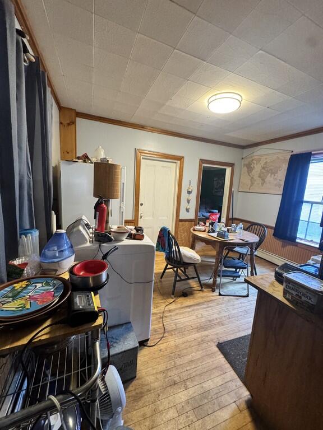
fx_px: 174
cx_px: 162
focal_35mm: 14
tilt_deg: -9.7
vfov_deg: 102.1
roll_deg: -4.3
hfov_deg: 85.7
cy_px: 215
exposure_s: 1/60
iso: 640
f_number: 2.2
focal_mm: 2.22
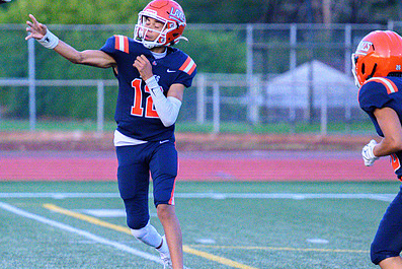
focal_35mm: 414
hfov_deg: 5.0
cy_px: 203
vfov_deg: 3.3
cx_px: 164
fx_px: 4624
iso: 8000
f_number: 4
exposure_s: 1/1600
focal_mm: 200
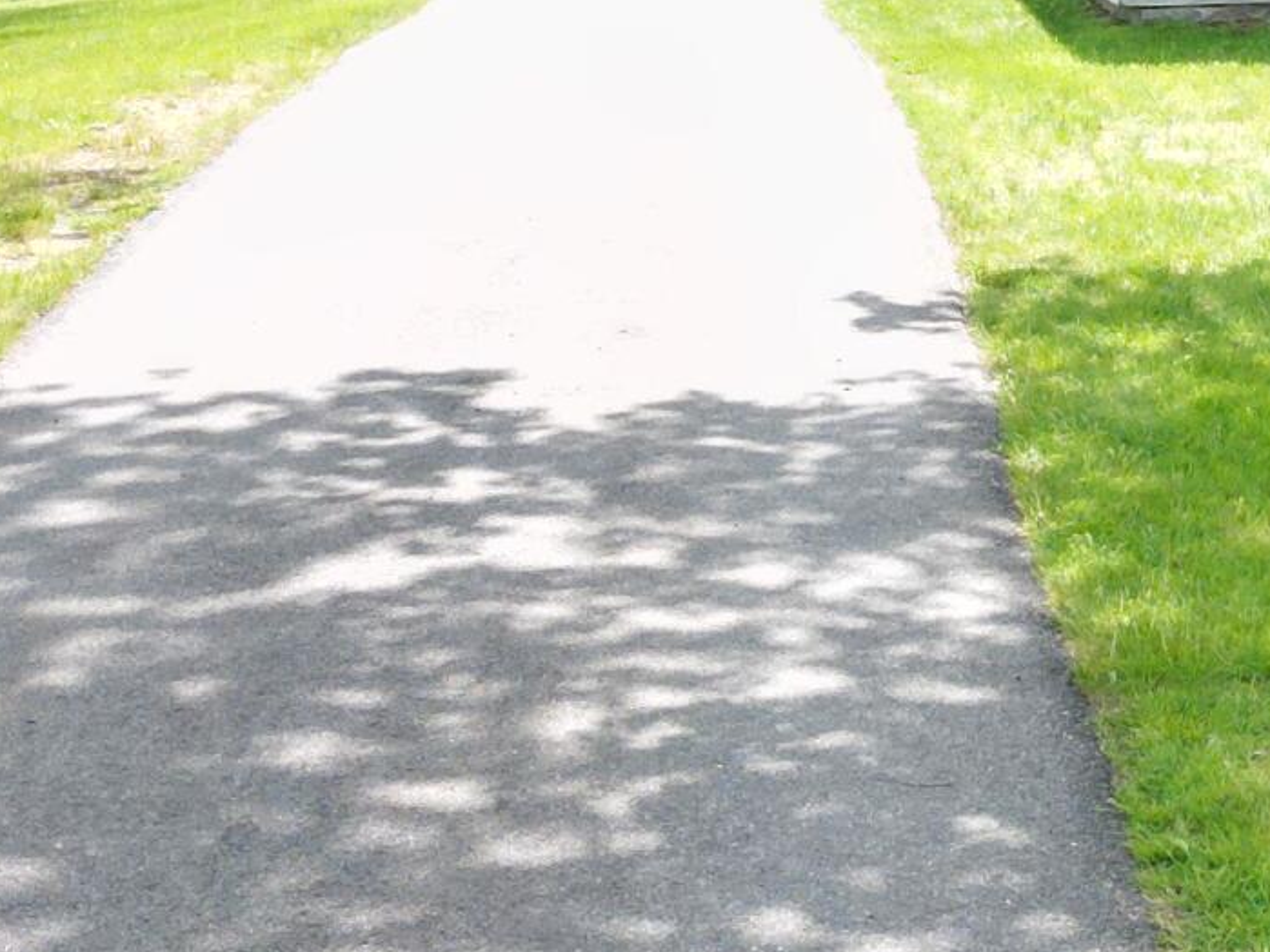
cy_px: 269
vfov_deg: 14.3
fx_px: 3778
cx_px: 1146
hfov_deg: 18.8
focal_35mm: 103
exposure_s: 1/800
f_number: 1.7
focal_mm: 6.72
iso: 100
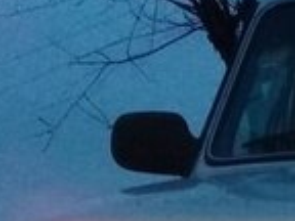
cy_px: 443
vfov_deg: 9.7
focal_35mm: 142
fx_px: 1210
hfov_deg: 12.8
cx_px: 498
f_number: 2.2
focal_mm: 3.3
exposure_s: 1/33
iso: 200
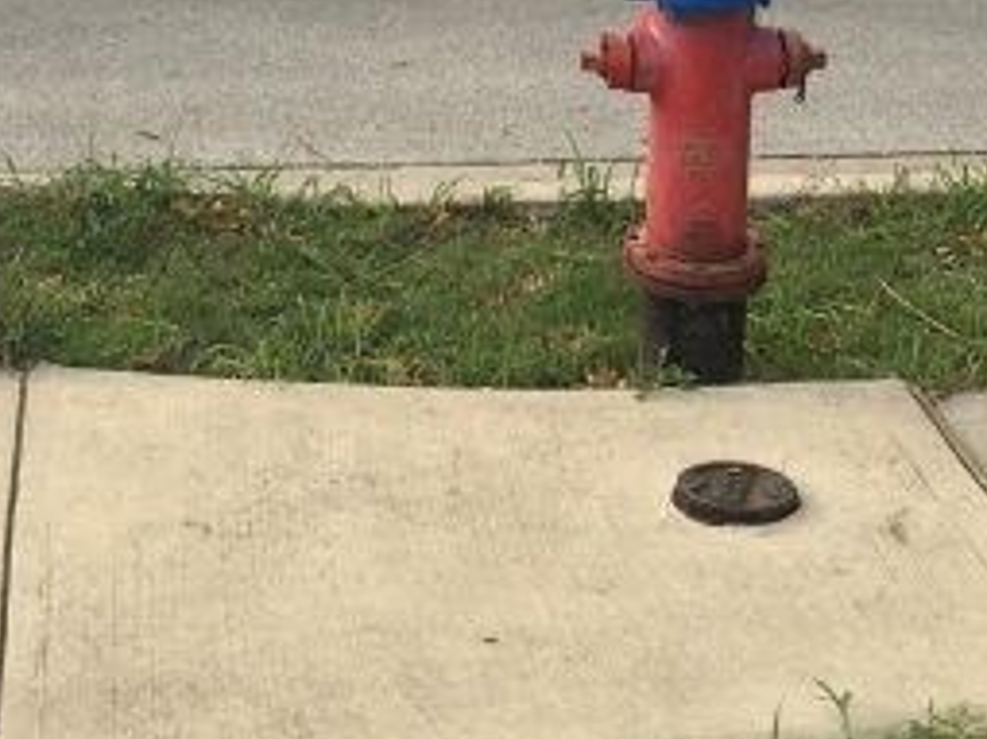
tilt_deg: -9.2
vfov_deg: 15.5
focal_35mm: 91
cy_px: -205
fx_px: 2593
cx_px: 499
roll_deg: -0.1
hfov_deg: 21.5
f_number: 2.2
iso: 25
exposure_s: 1/541
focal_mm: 4.15
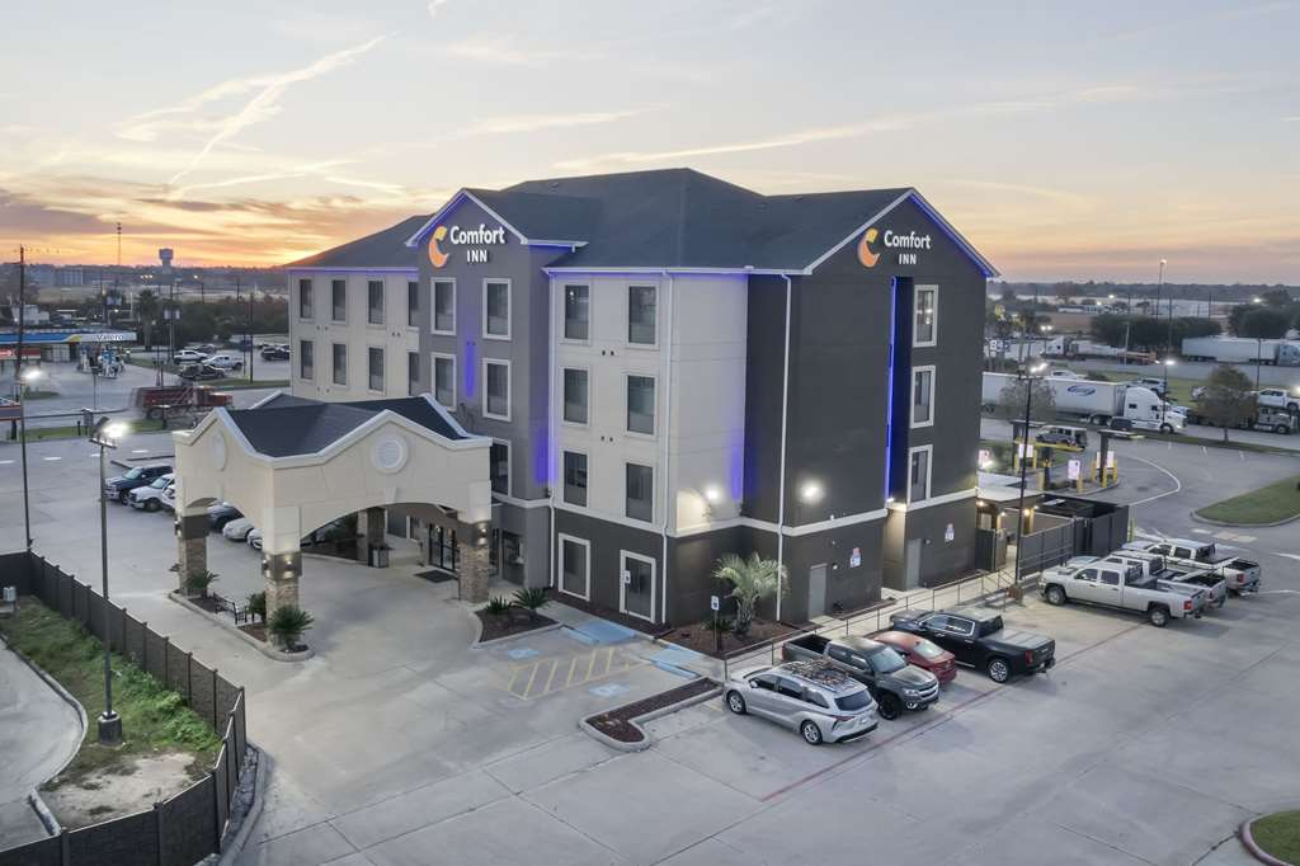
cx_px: 650
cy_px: 433
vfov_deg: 57.2
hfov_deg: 78.6
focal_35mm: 22
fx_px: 794
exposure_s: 1/500
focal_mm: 8.38
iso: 100
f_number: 2.8
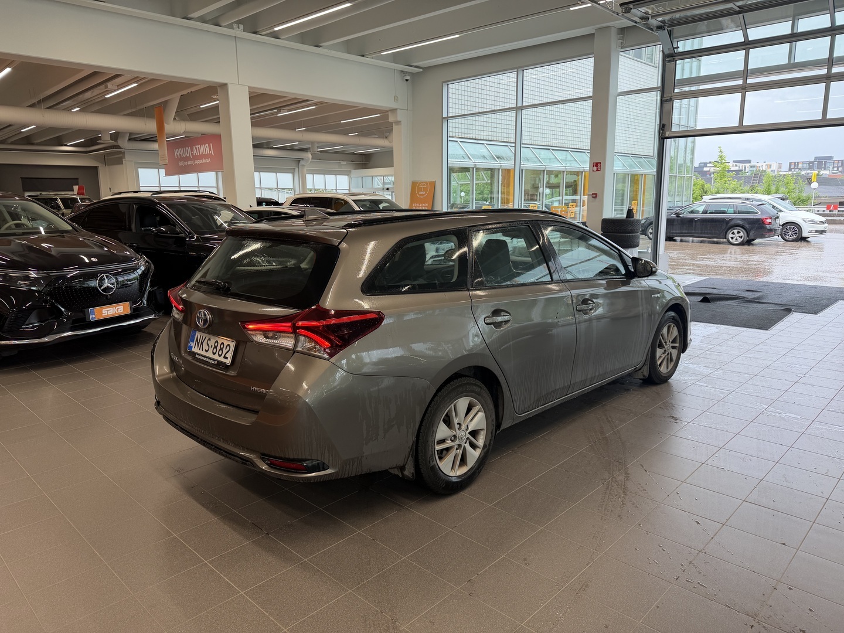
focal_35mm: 24
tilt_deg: -6.5
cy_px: 316
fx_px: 585
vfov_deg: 56.8
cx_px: 422
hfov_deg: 71.6
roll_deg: +2.5
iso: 80
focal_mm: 6.76
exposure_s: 1/172
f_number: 1.78
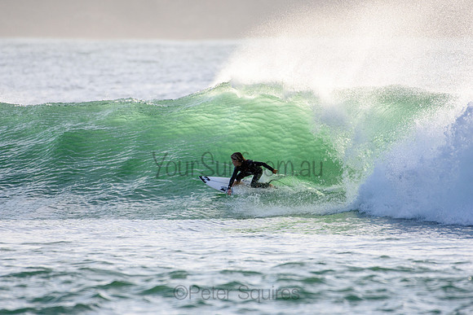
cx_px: 236
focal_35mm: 750
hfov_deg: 2.7
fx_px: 9856
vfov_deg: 1.8
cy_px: 158
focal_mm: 500
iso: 640
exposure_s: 1/2500
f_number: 5.6
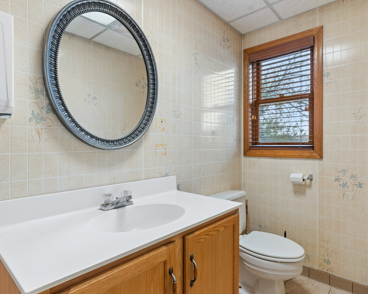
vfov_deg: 68.1
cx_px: 217
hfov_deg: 79.6
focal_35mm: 20
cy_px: 151
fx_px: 218
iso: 320
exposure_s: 1/2.5
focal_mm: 17
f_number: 8
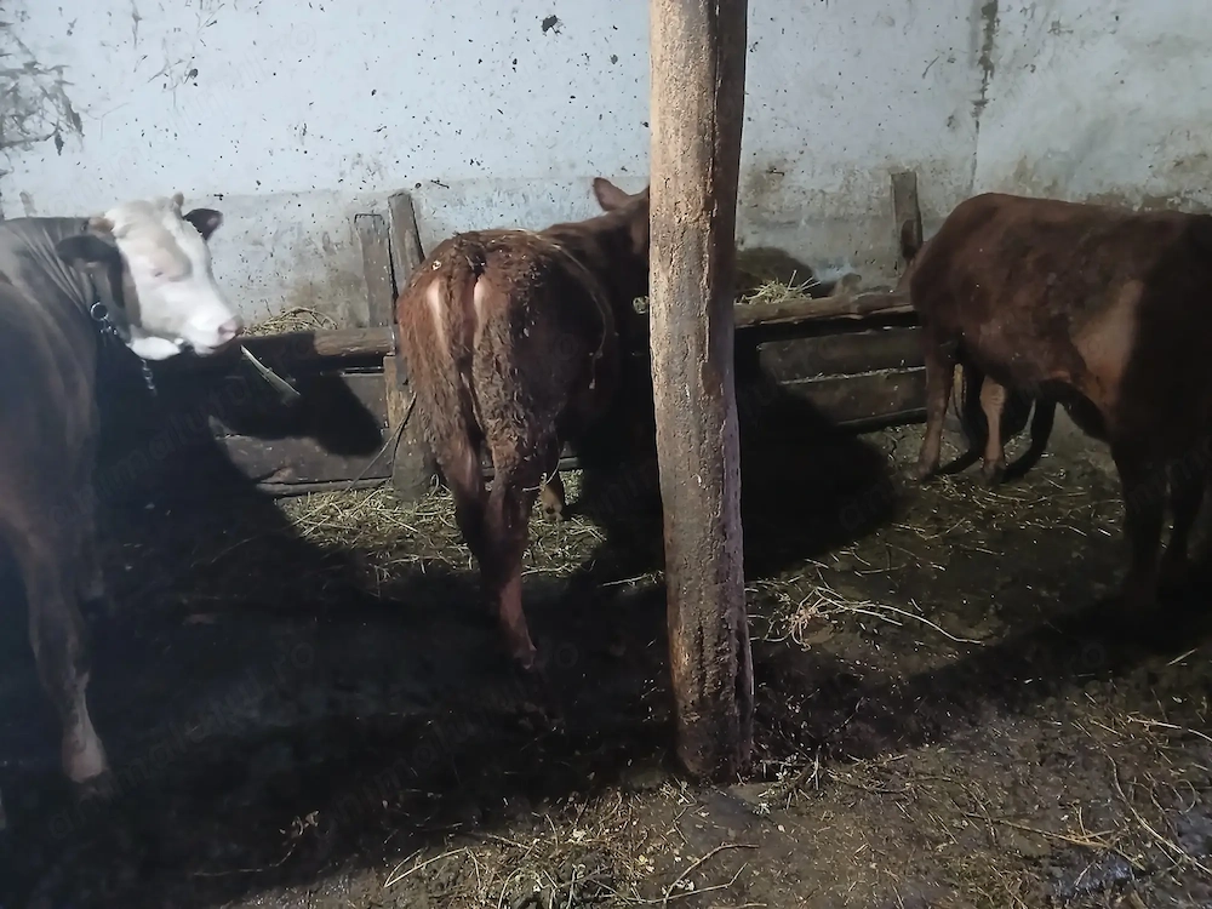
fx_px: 910
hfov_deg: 67.3
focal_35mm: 26
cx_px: 606
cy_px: 454
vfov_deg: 53.1
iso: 1000
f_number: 1.8
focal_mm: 3.98
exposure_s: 1/16.7
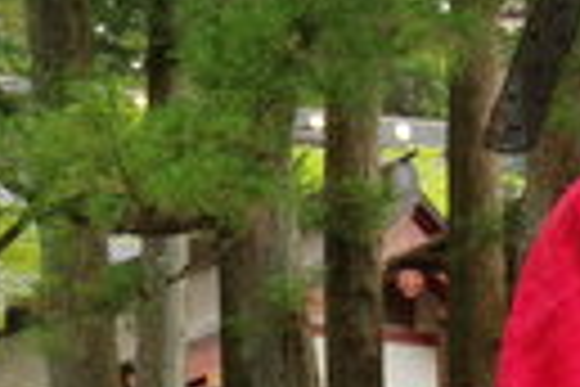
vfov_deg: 6.4
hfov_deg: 9.7
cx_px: 153
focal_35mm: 212
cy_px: 488
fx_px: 3415
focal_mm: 26
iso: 400
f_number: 8
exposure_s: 1/60
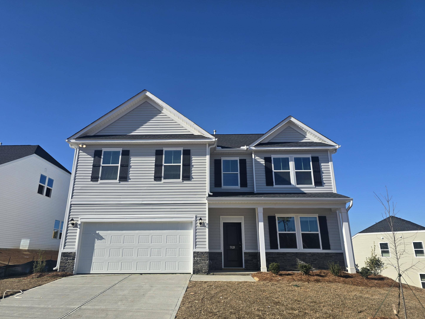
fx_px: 295
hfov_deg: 71.6
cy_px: 159
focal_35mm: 24
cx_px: 204
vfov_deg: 56.8
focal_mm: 6.3
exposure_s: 1/885
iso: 12
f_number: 1.7
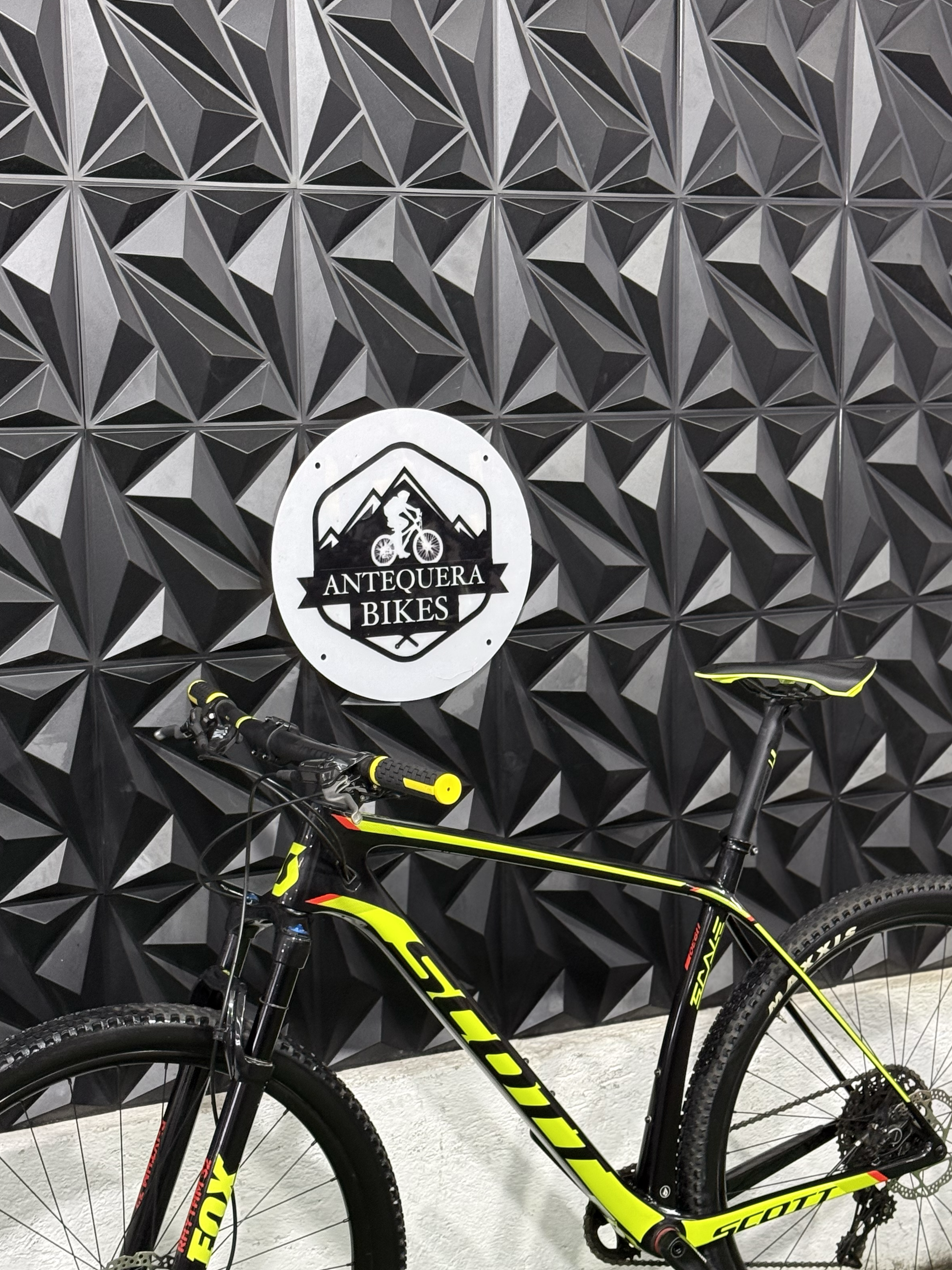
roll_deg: +0.4
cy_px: 738
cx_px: 468
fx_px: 2237
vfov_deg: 31.6
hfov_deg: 24.0
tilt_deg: -8.9
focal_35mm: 61
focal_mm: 6.76
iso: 200
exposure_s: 1/60
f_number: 1.78
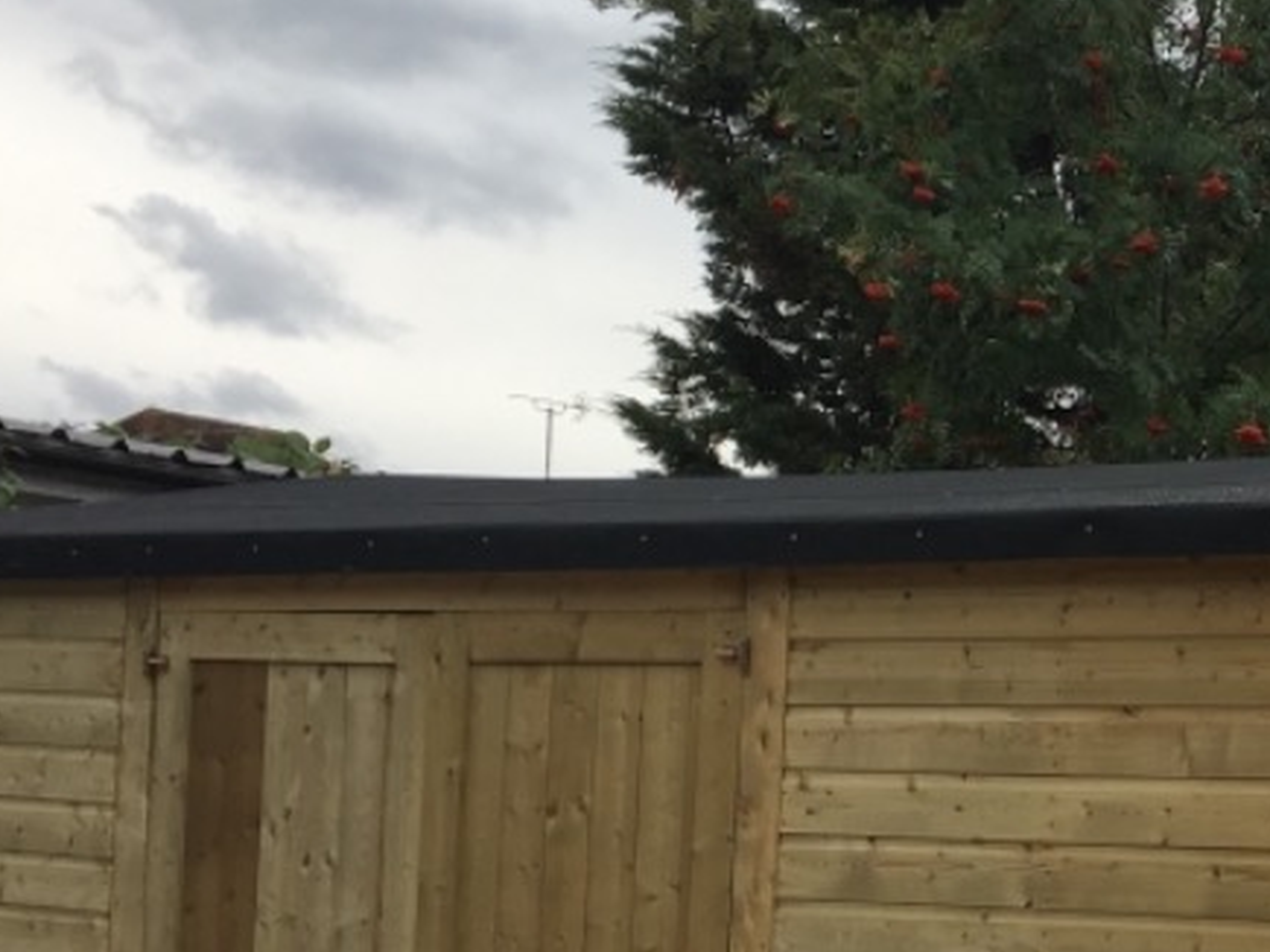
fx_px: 2934
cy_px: 867
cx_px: 1404
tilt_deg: +0.3
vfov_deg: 18.1
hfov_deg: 23.0
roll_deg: -2.5
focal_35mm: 80
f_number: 2.2
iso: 25
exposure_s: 1/434
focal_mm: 4.15
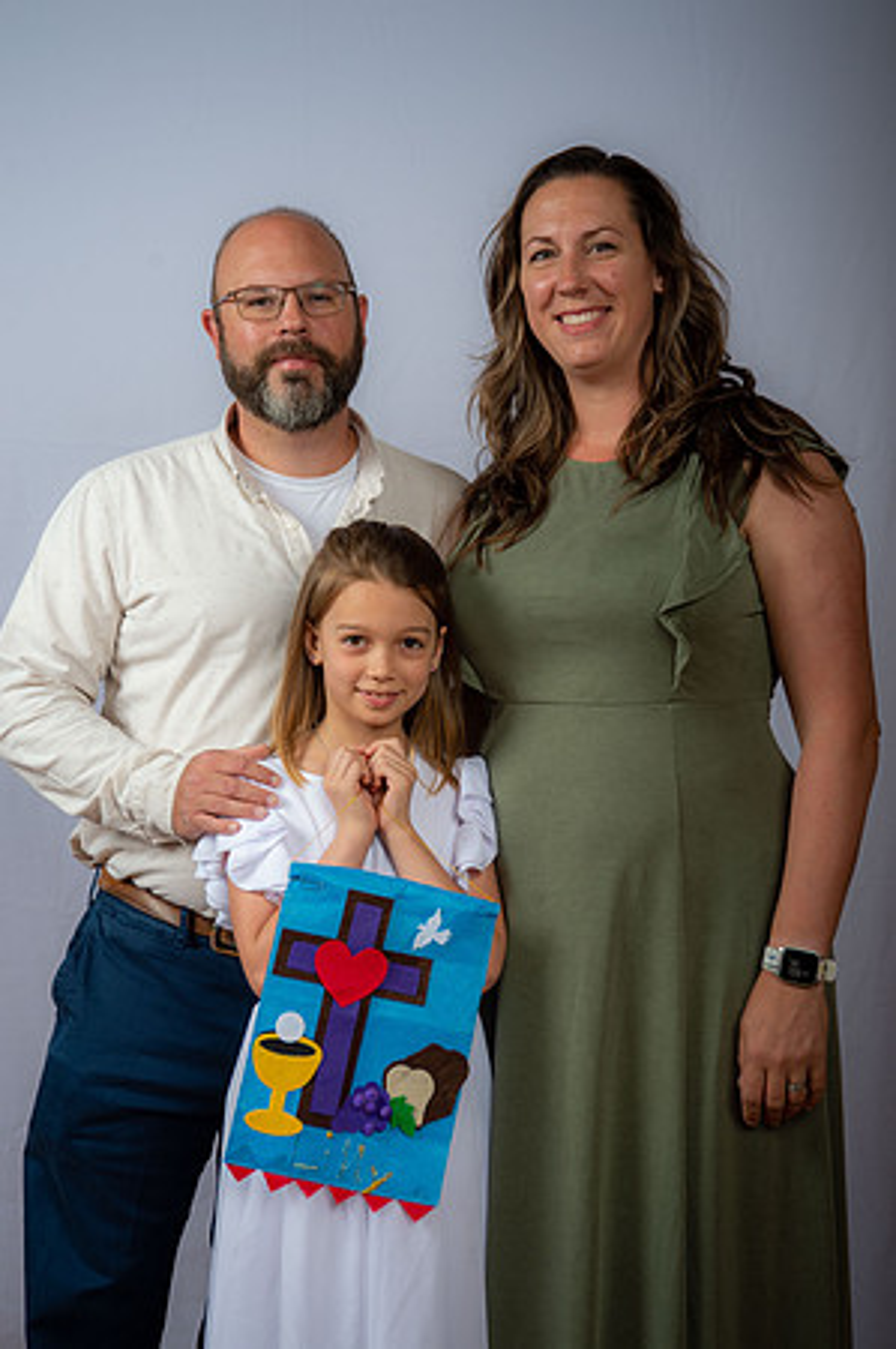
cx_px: 448
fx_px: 2320
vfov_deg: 32.4
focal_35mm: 62
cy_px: 674
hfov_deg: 21.9
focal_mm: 62
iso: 250
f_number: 6.3
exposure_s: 1/200
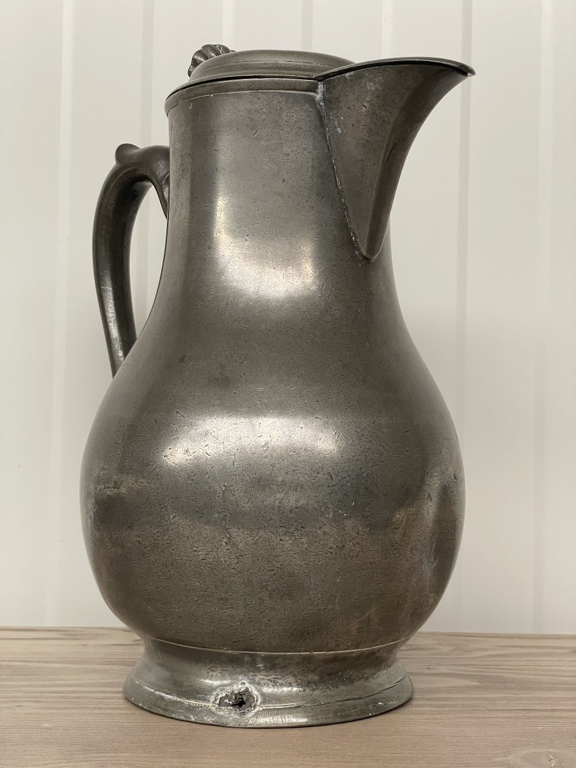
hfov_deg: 28.0
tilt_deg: +3.1
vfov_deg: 36.8
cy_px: 384
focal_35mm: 52
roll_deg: -0.9
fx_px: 1154
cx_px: 288
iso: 200
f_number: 2
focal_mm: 6
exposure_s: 1/98
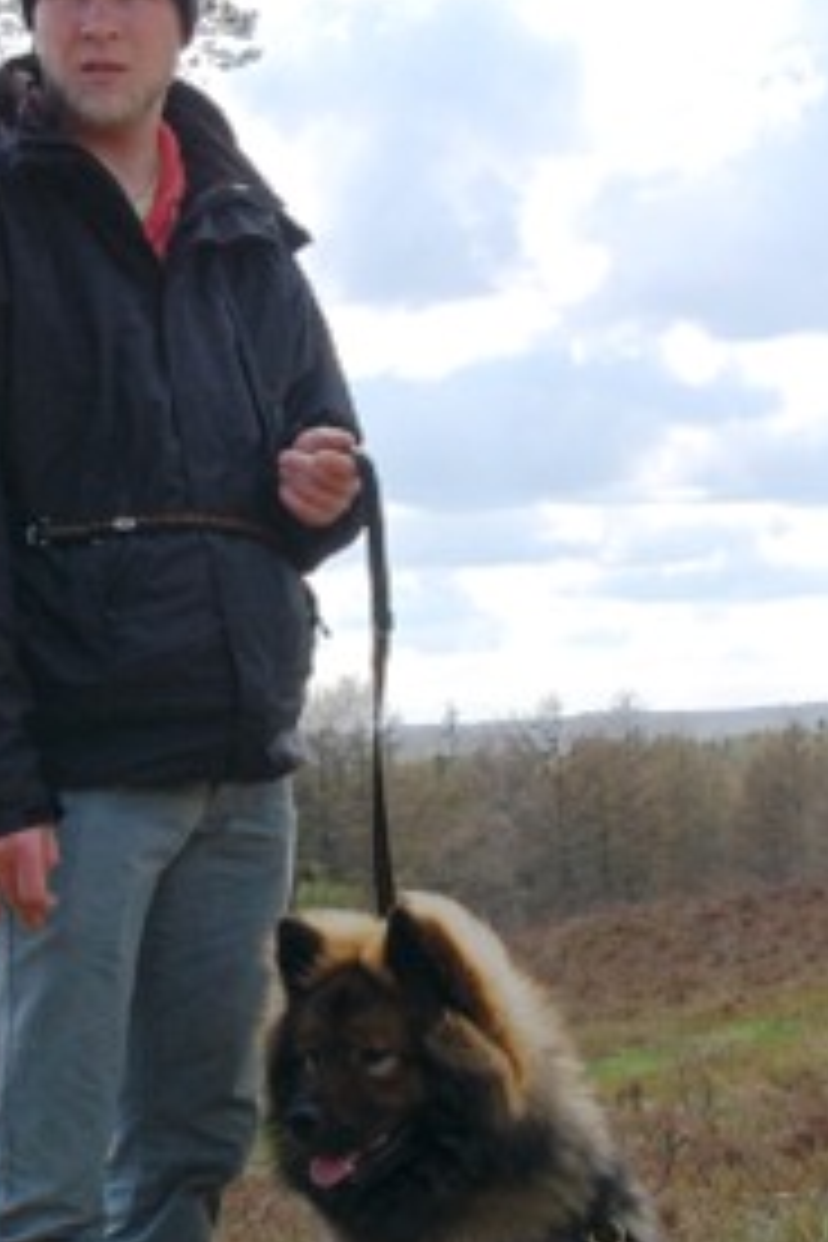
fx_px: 3487
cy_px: 526
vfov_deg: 20.2
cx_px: 259
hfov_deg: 13.5
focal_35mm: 101
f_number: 9
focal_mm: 31
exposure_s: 1/320
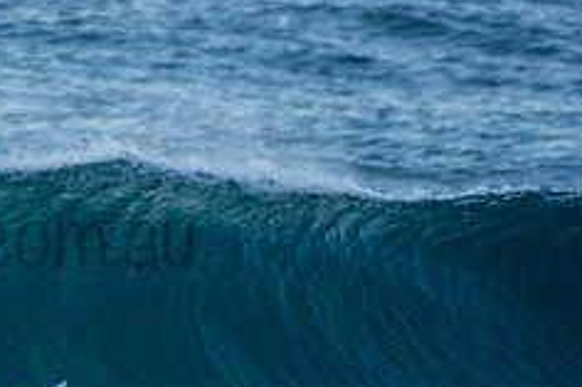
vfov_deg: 0.7
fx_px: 29773
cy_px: 211
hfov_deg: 1.1
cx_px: -67
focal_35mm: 1843
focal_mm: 500
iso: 320
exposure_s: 1/400
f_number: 5.6
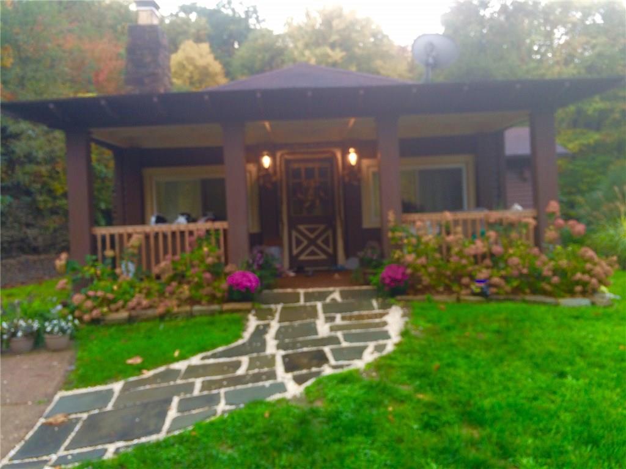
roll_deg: +1.9
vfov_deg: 48.2
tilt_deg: -0.9
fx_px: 524
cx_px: 313
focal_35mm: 29
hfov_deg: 61.7
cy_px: 234
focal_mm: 4.15
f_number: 2.2
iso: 50
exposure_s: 1/60
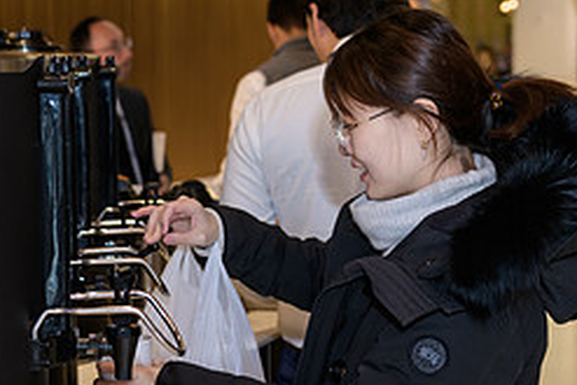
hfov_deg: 21.4
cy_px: 188
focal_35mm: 94
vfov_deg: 14.6
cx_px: 121
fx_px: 1507
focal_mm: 40
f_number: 3.2
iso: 400
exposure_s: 1/125
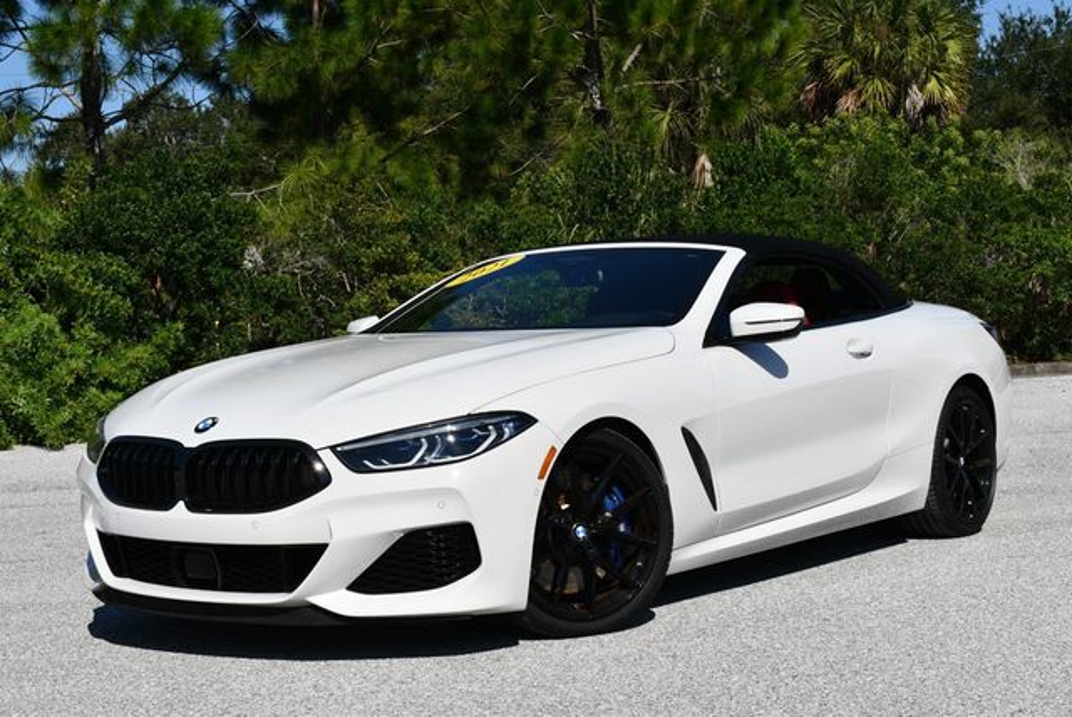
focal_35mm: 60
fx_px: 1788
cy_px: 358
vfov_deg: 22.7
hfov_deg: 33.4
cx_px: 536
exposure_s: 1/320
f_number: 9
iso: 100
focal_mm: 30
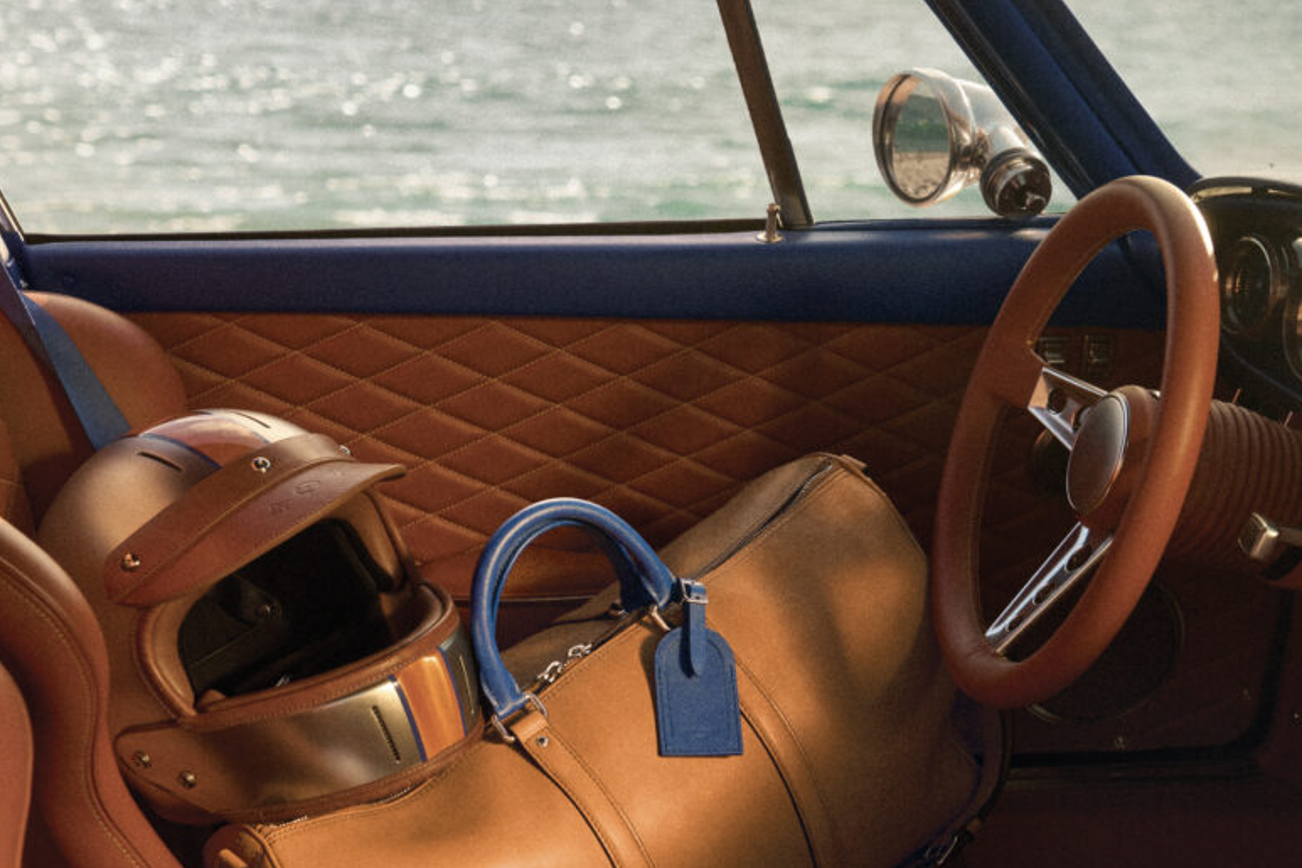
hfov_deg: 37.5
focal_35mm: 53
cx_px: 563
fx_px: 1916
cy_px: 547
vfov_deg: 25.4
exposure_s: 1/160
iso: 640
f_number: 8
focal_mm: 40
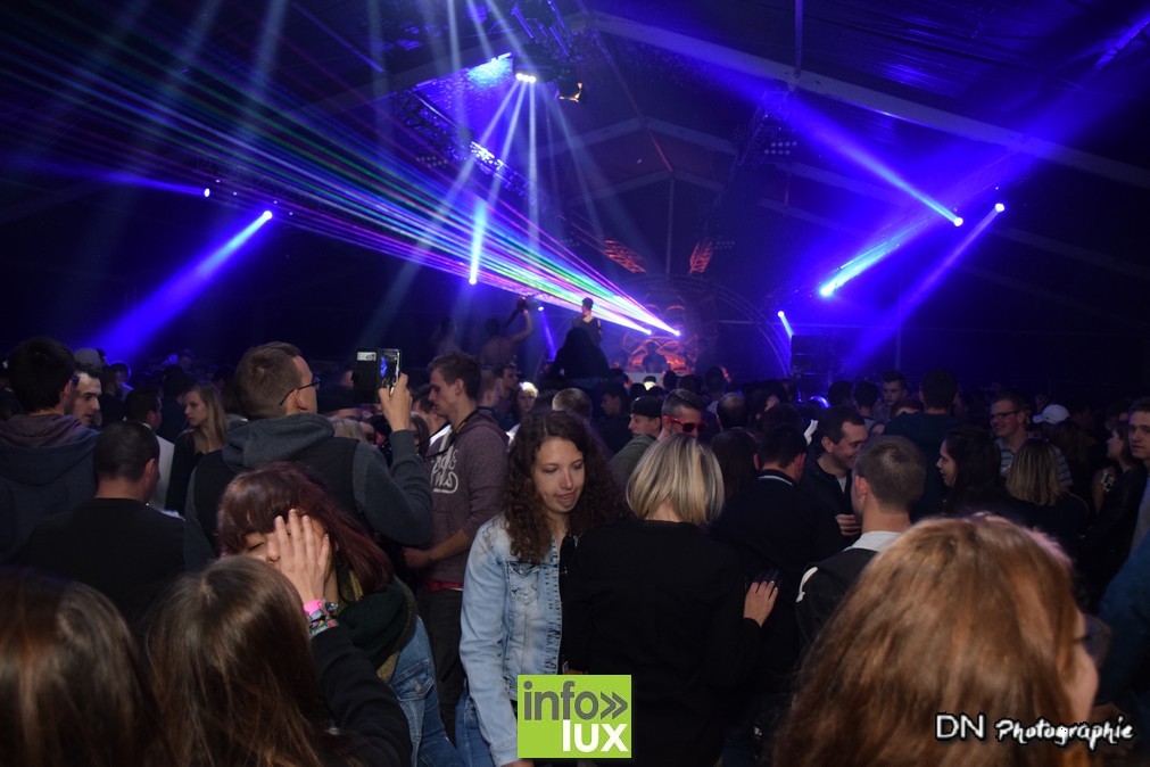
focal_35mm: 32
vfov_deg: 41.7
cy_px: 384
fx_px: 1006
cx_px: 575
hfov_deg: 59.5
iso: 1600
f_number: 3.5
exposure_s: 1/40
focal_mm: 21
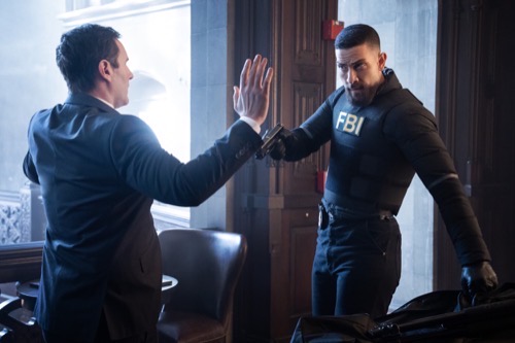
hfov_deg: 35.7
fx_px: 801
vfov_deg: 24.2
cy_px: 172
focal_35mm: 56
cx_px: 258
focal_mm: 56
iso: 4000
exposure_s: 1/100
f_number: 5
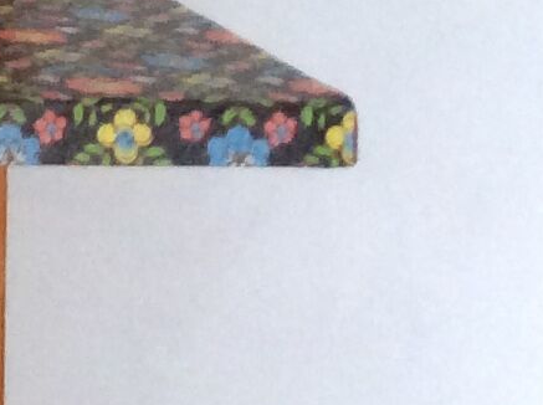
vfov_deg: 7.2
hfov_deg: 8.8
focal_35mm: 190
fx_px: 2975
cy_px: -627
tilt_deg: -1.0
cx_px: -994
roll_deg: +0.5
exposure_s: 1/25
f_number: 2.4
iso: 160
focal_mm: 3.3
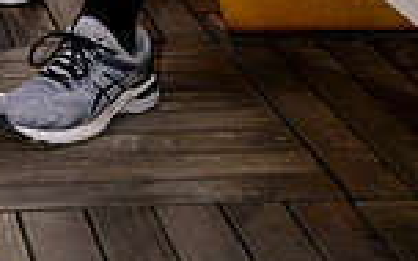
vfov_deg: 8.2
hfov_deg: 14.1
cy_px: -341
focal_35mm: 148
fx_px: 1686
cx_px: 82
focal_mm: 49
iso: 100
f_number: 4
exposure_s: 1/500
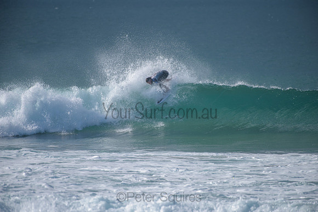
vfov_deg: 2.7
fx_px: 4481
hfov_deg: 4.1
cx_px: 159
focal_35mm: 507
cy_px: 106
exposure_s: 1/2000
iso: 160
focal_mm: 500
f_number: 5.6
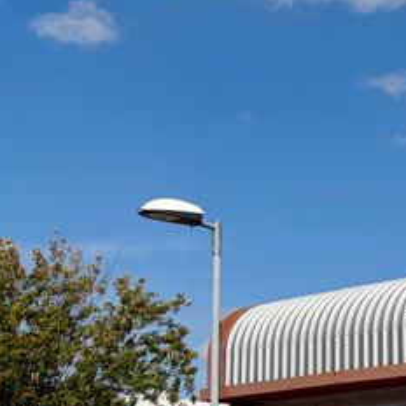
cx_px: 816
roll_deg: +0.3
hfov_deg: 13.5
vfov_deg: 15.2
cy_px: 517
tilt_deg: +2.1
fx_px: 1460
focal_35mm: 110
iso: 64
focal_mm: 5.96
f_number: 1.6
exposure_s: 1/6993
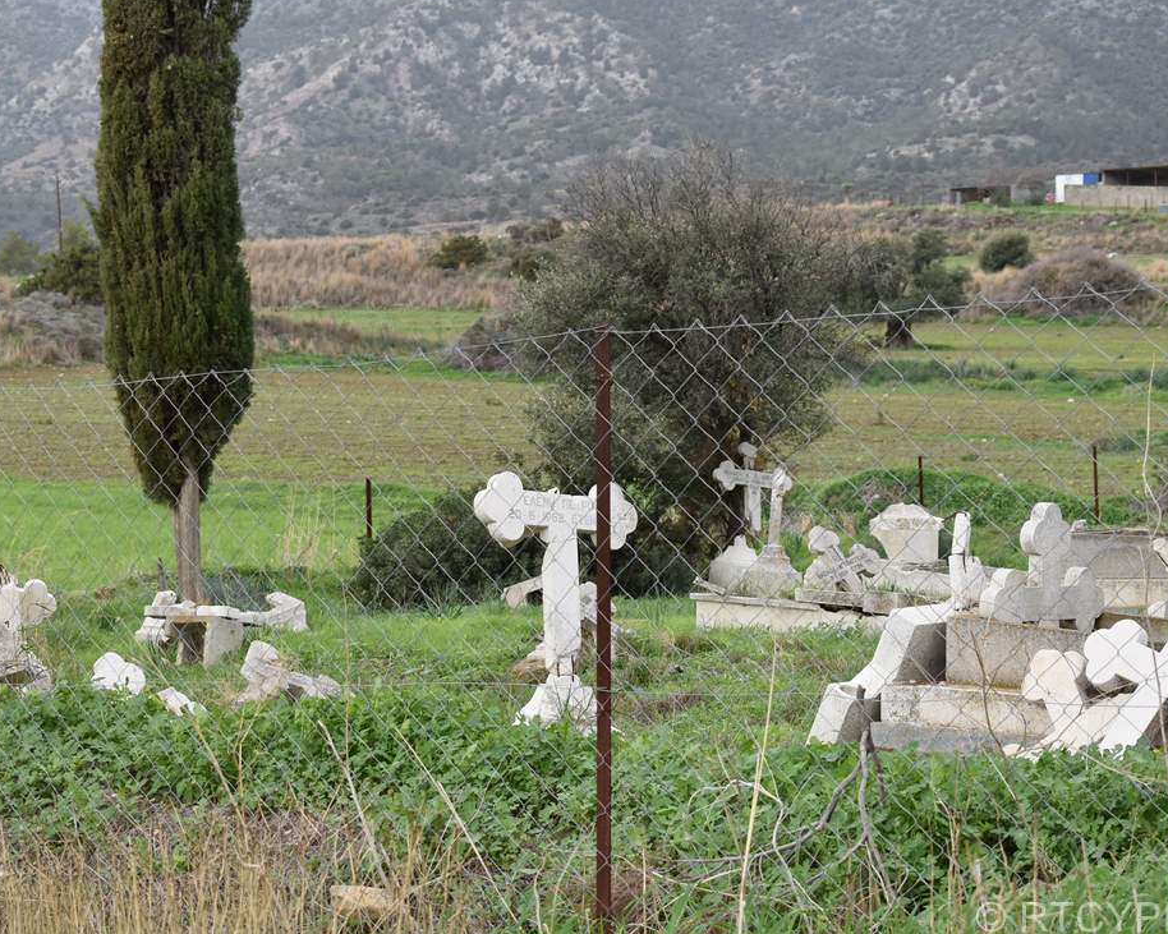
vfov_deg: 15.1
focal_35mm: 102
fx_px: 3512
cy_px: 434
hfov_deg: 18.8
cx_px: 433
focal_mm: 55
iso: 200
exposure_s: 1/250
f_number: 7.1
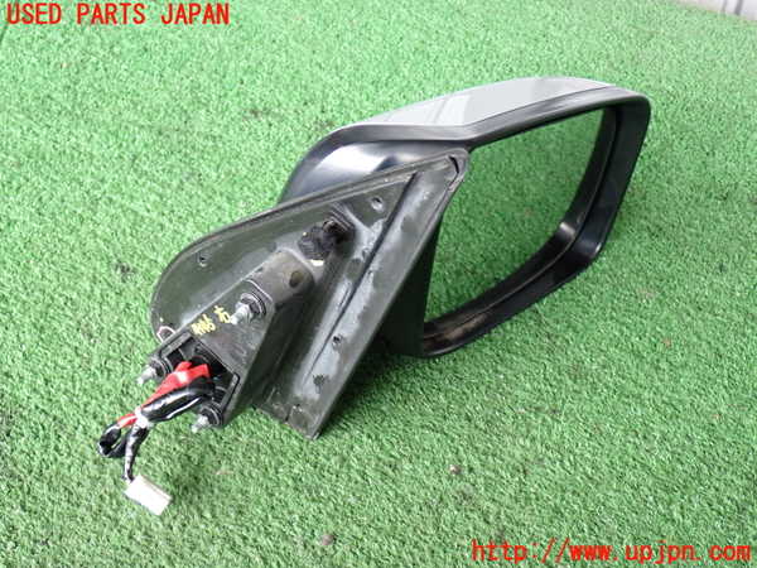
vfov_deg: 30.9
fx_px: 1028
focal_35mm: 47
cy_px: 284
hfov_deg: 40.4
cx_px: 378
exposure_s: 1/50
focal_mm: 8.4
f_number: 3.1
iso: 250
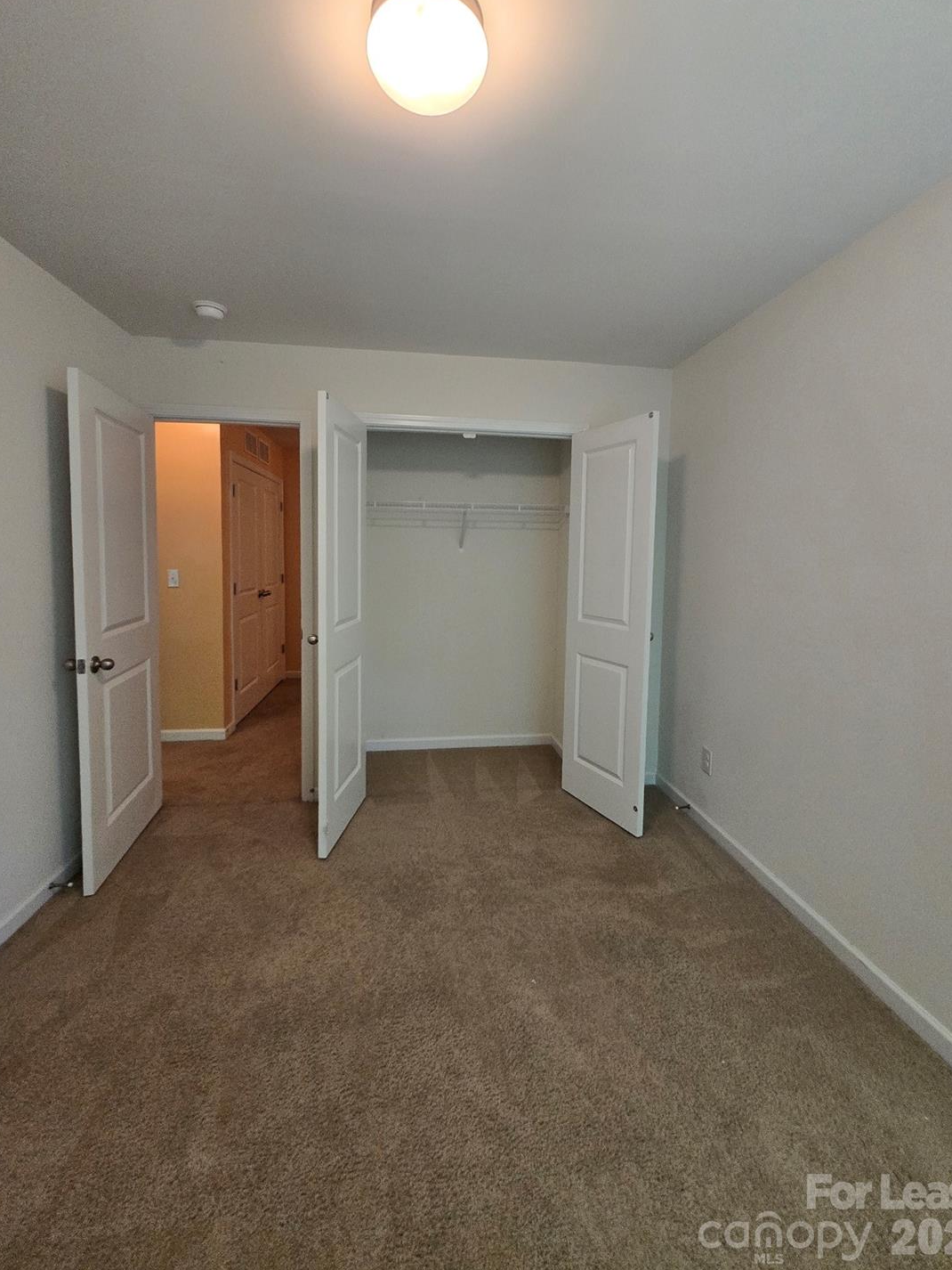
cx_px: 487
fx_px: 513
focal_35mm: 14
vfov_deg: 101.9
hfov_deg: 85.7
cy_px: 589
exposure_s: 1/60
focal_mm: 1.7
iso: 250
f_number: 2.2
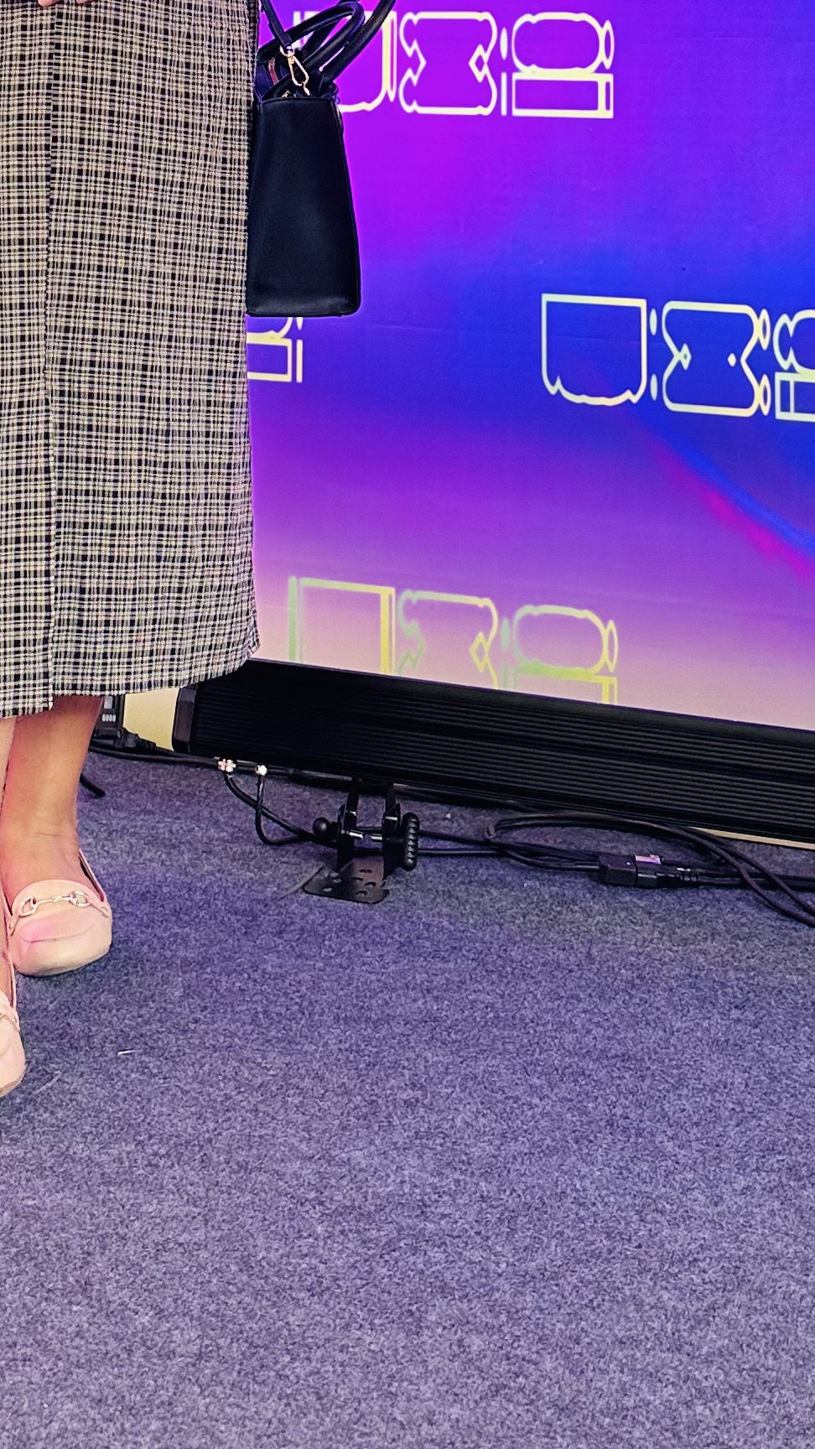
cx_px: 135
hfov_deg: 19.5
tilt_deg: +4.9
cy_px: -51
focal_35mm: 61
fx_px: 2344
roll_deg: -1.8
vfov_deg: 31.4
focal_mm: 6.86
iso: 160
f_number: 1.78
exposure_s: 1/121
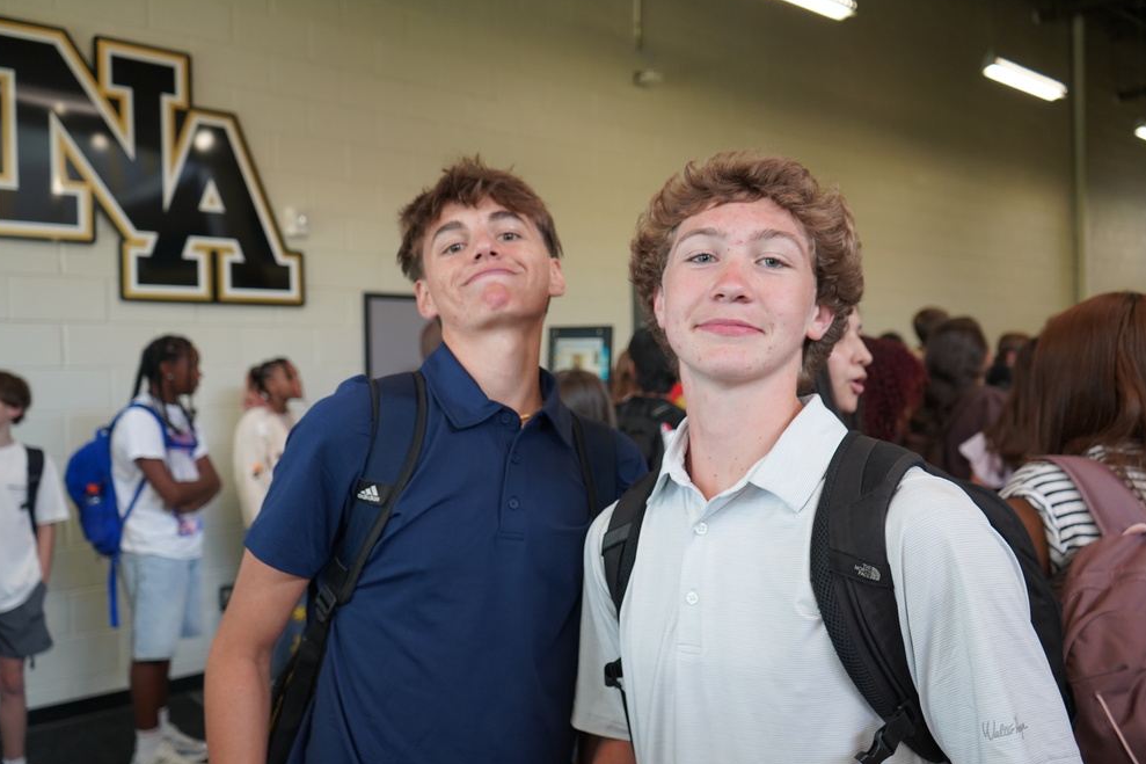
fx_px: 923
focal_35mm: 29
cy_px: 385
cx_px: 561
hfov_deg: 63.7
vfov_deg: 44.9
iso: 1600
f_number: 4
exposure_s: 1/160
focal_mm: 28
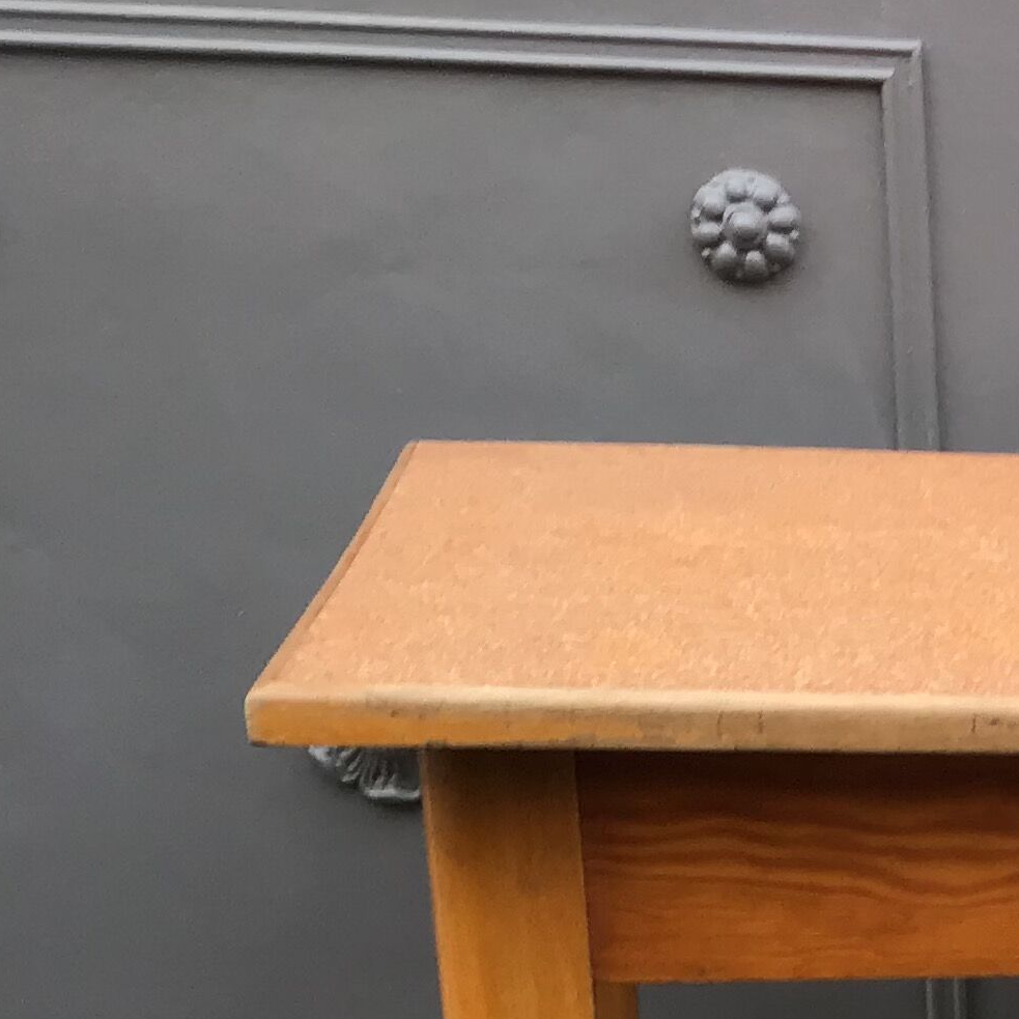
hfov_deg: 16.8
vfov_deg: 18.0
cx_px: 1646
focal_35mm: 91
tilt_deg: -20.1
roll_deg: -3.1
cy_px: 1266
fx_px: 3031
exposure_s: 1/50
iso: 25
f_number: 2.4
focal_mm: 3.3
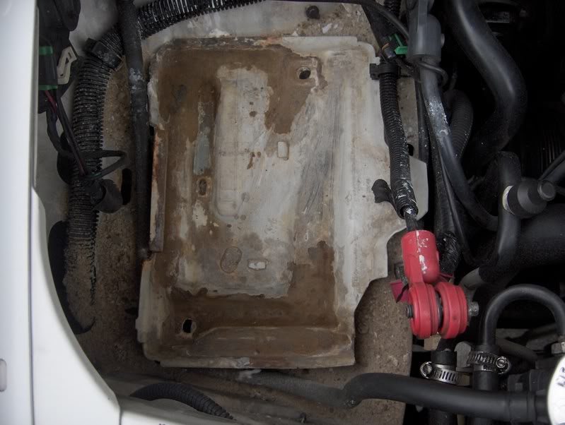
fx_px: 638
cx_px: 282
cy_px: 212
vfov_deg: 36.9
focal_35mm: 39
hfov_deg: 47.8
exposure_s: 1/281
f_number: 2.8
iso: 100
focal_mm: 8
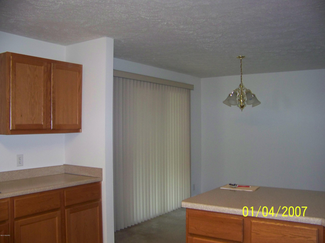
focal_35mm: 36
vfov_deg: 39.7
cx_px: 162
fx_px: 338
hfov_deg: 51.4
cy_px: 122
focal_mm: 5.85
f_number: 2.8
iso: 200
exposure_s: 1/30
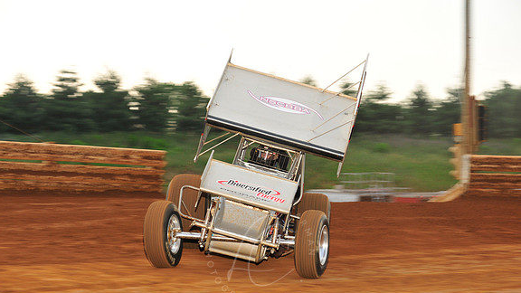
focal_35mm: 118
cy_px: 167
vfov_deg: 10.3
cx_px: 260
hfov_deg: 18.2
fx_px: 1630
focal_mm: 112
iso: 800
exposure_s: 1/320
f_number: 7.1
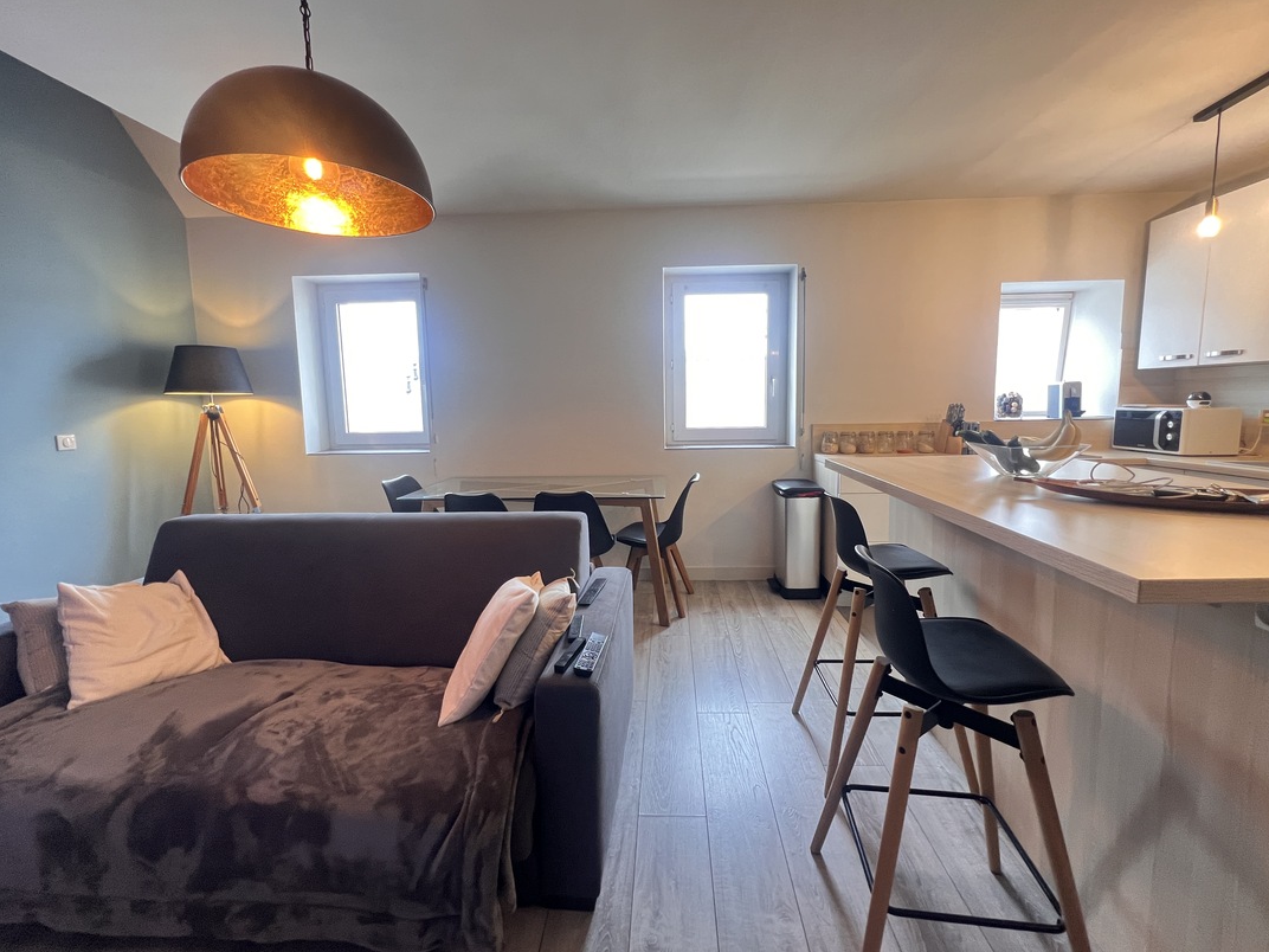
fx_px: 513
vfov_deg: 85.6
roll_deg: +0.7
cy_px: 461
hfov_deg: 102.1
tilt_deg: -6.5
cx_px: 645
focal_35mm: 14
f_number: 1.8
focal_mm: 1.57
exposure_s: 1/50
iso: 250
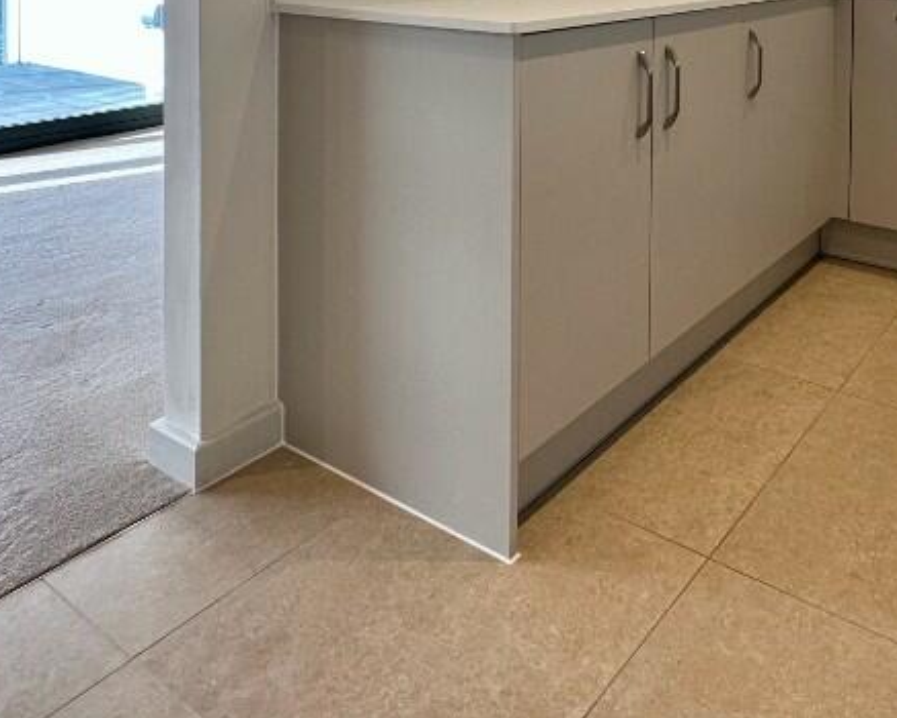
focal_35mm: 32
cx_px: 694
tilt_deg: -1.6
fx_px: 850
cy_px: -45
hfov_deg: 52.7
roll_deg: -0.7
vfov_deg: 38.9
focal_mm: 2.22
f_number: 2.2
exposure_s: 1/100
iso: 125
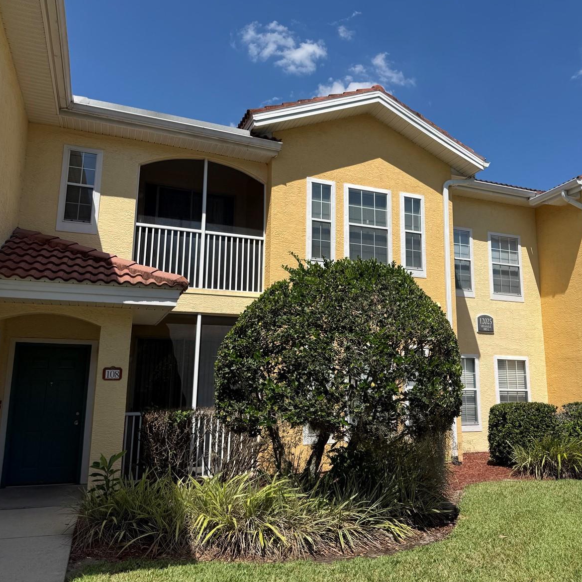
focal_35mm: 29
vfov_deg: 55.6
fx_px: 552
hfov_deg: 55.0
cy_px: 287
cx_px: 363
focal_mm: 6.76
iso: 80
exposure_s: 1/6173
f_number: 1.78
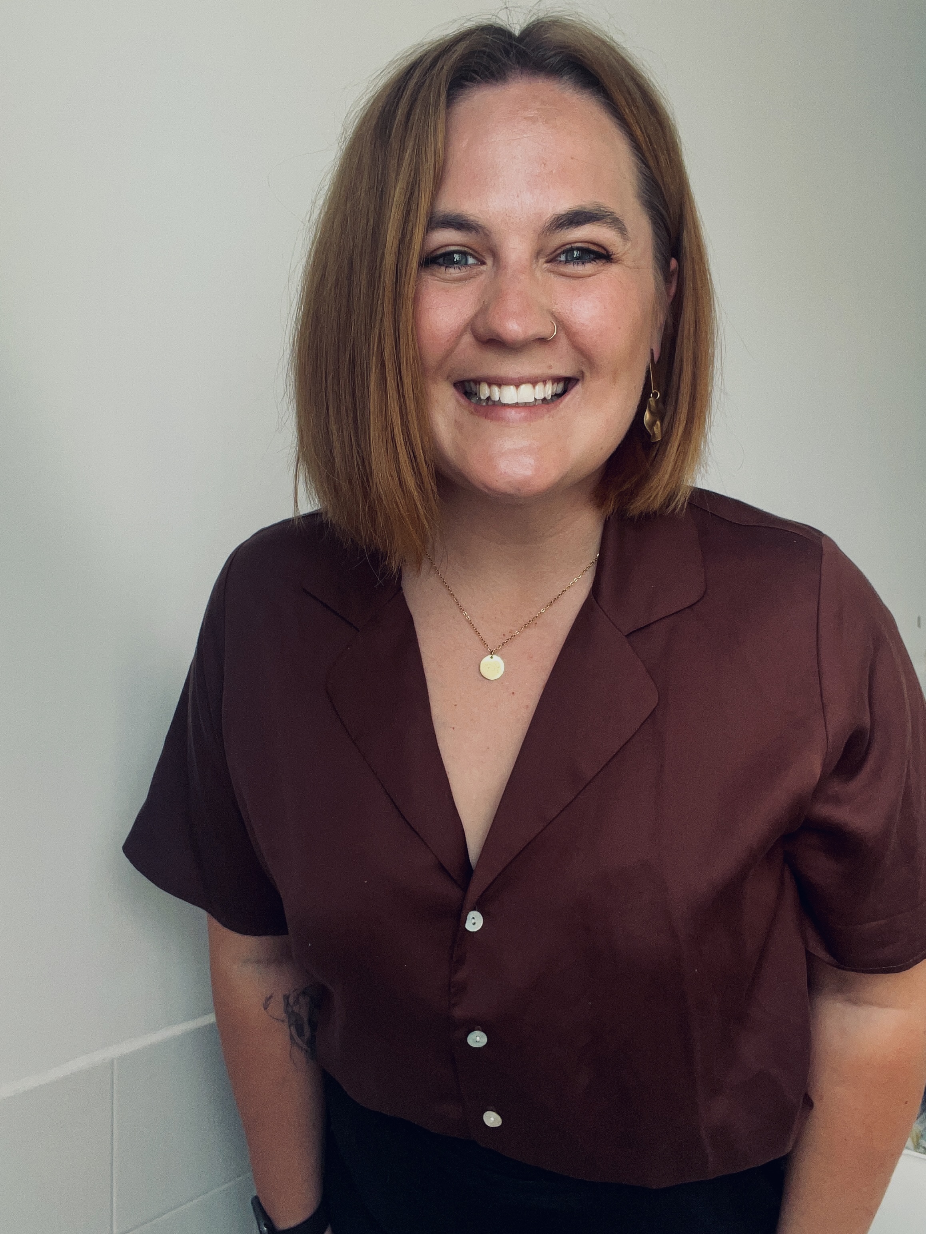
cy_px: 617
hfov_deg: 46.8
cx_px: 463
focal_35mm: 30
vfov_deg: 60.0
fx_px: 1070
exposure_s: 1/121
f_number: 2.2
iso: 40
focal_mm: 2.71
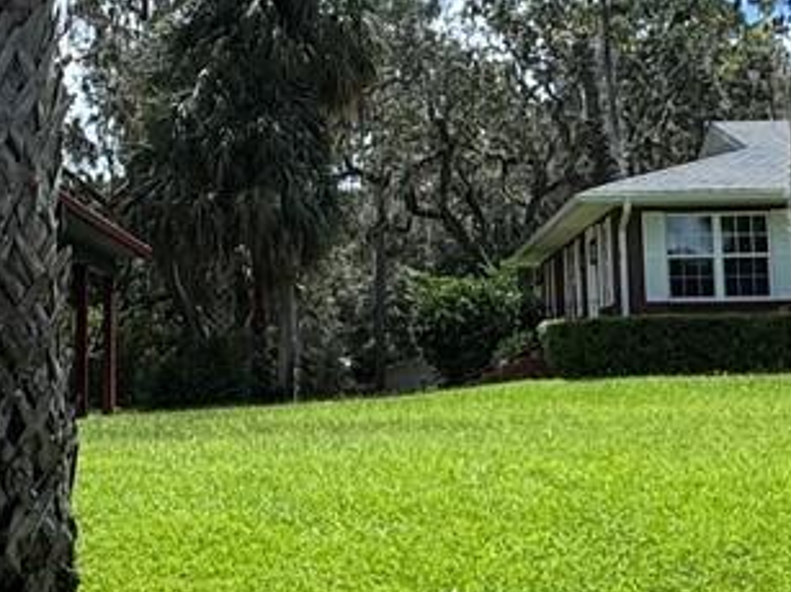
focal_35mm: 73
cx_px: 234
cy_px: 142
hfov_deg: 26.5
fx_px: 1667
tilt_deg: +8.3
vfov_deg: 20.0
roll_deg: +0.0
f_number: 2.2
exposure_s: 1/2415
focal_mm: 2.22
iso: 50
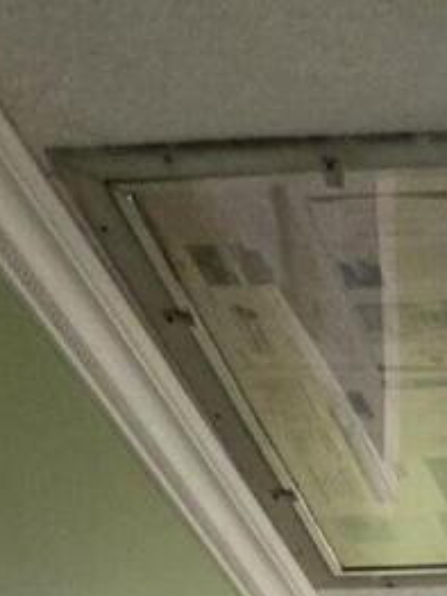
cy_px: 1867
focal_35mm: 99
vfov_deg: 10.9
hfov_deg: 14.0
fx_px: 1706
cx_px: 667
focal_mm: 2.2
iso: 320
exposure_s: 1/60
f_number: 1.9
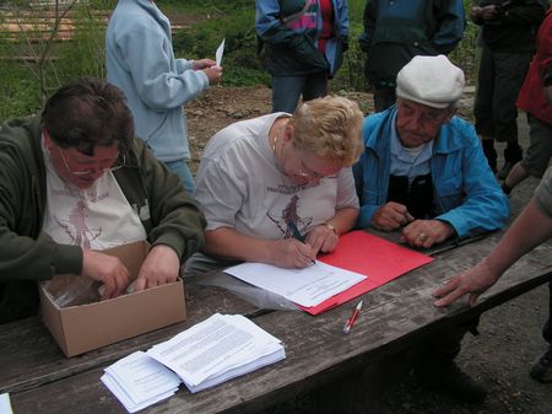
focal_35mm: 36
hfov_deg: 51.4
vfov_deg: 39.6
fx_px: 574
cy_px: 207
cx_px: 276
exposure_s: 1/320
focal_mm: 6
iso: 50
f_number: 3.2
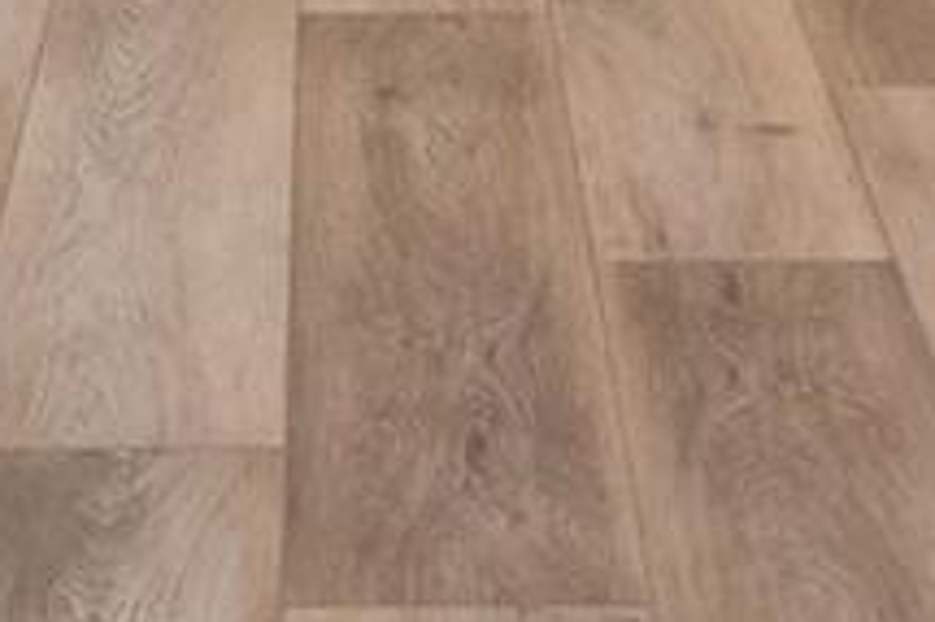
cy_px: -1255
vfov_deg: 5.6
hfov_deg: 8.9
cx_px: 361
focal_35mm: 231
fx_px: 5995
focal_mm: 31
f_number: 8
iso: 200
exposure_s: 1/400
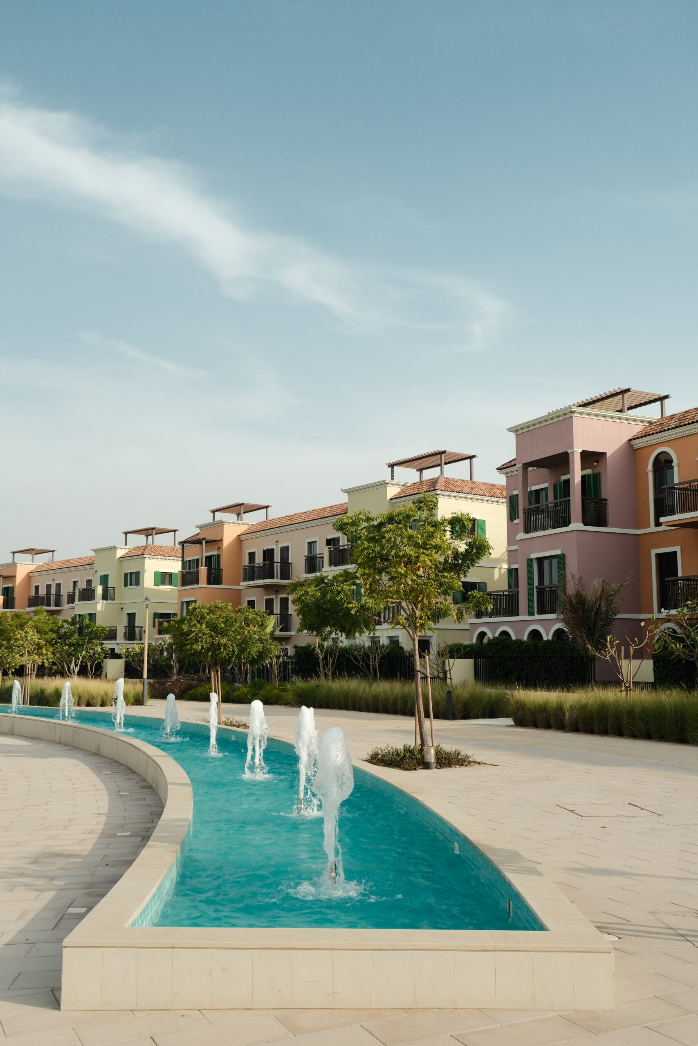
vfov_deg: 58.7
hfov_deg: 41.1
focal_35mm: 32
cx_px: 349
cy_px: 523
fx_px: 930
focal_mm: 21.4
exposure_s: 1/800
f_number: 5.6
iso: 640
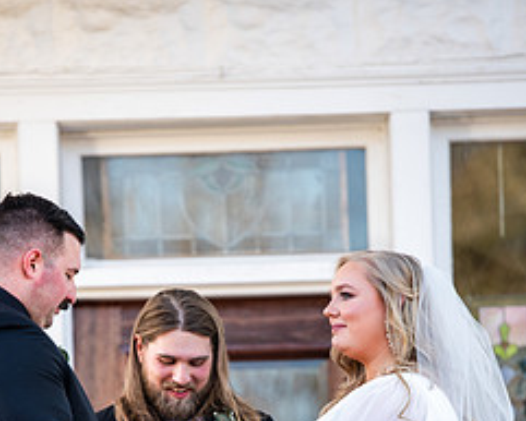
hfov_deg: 6.3
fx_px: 4781
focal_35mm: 307
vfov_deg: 5.0
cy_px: 469
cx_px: 223
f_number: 3.5
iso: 200
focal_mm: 175
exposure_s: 1/320
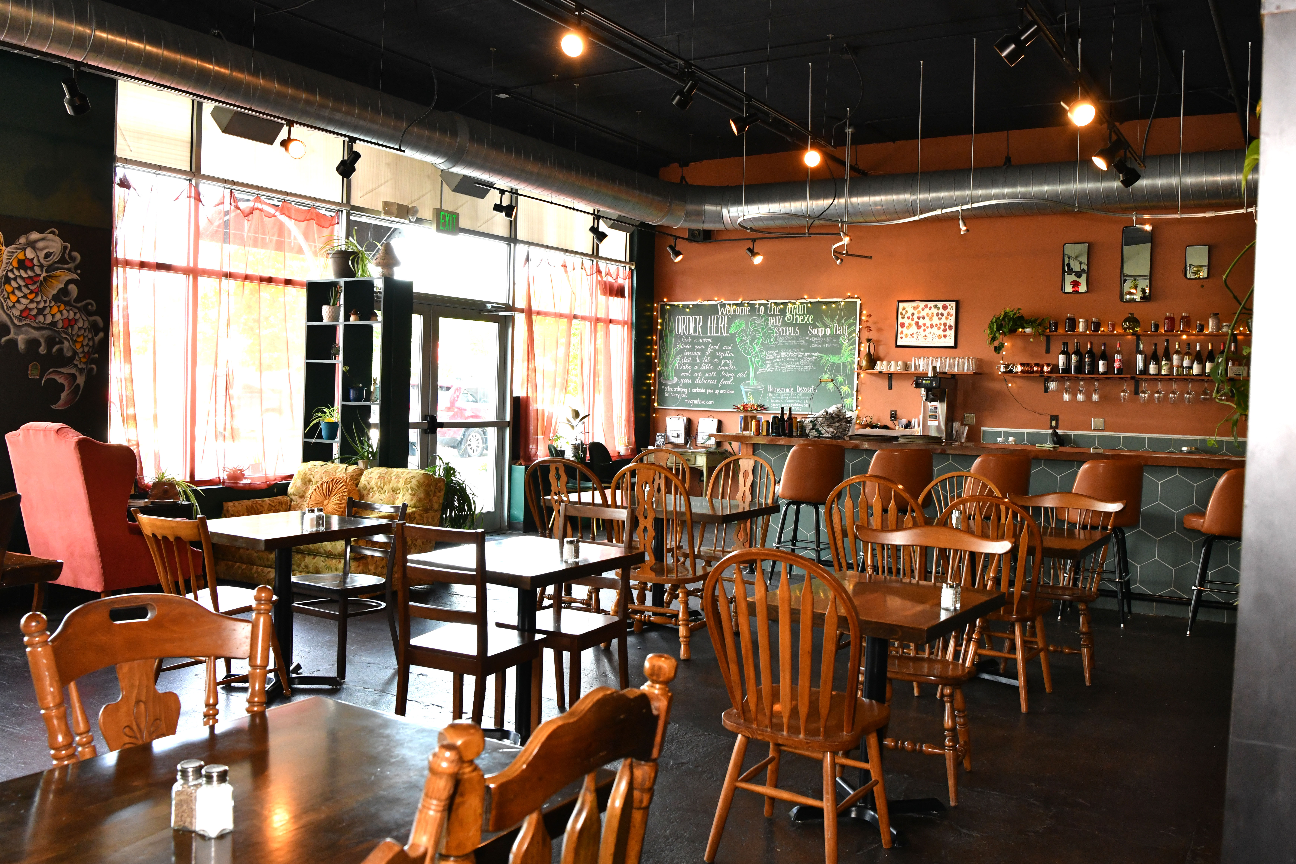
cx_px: 648
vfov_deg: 42.3
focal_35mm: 31
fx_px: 1116
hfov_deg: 60.3
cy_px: 432
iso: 1800
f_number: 7.1
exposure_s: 1/60
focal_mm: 26
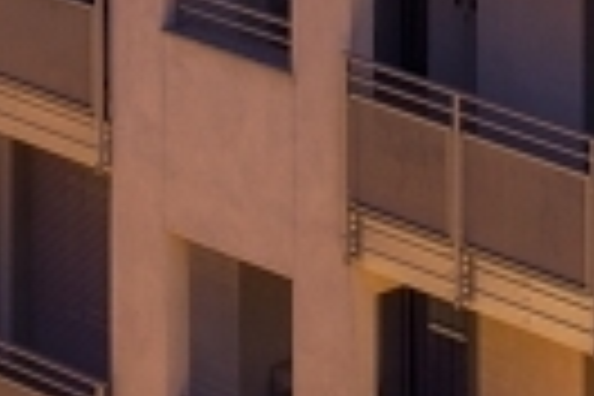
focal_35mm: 317
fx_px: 5230
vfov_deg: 4.2
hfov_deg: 6.5
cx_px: 392
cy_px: -853
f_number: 8
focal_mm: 42
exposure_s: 8
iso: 400
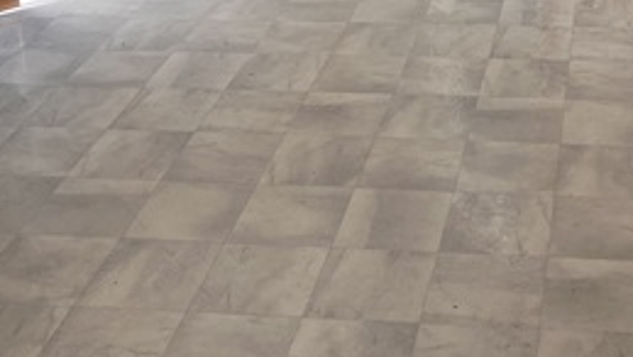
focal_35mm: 73
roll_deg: +0.2
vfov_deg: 15.1
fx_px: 1226
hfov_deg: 28.3
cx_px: 516
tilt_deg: -13.9
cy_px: -207
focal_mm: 5.7
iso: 50
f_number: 1.5
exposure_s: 1/758
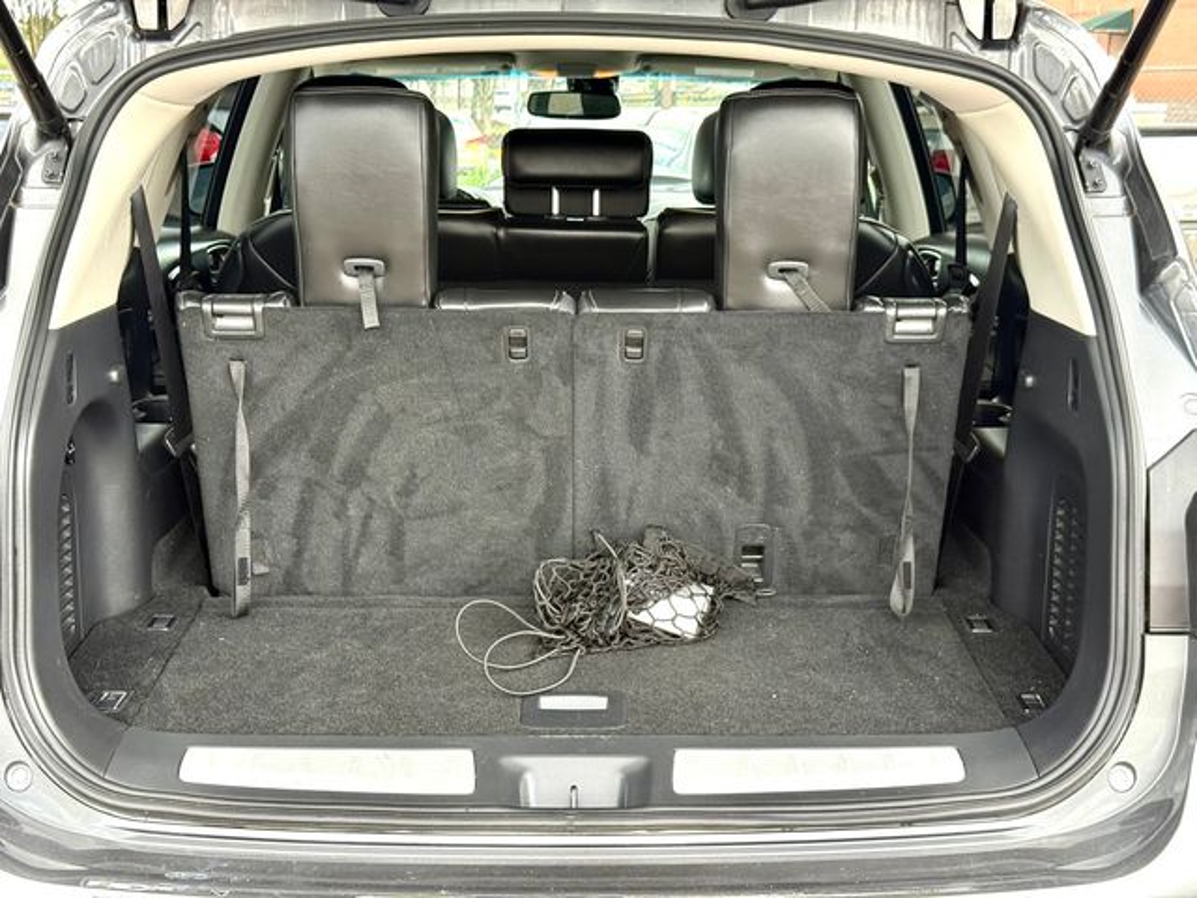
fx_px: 1660
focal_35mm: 48
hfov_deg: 39.7
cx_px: 598
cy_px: 449
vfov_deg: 30.3
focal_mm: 6.76
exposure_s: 1/242
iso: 100
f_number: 1.78
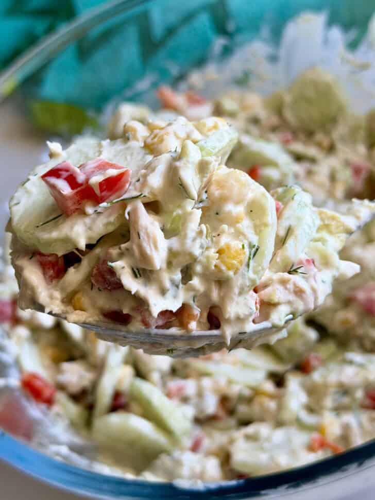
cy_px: 250
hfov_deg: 30.3
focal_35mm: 48
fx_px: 693
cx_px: 188
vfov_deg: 39.7
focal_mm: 6.8
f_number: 1.8
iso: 100
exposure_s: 1/119
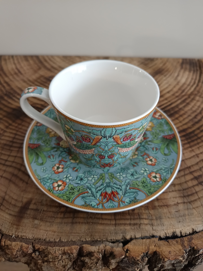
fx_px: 188
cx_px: 102
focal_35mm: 24
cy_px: 136
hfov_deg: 56.8
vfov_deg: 71.6
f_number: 1.7
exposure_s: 1/33.3
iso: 1175
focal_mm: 5.31
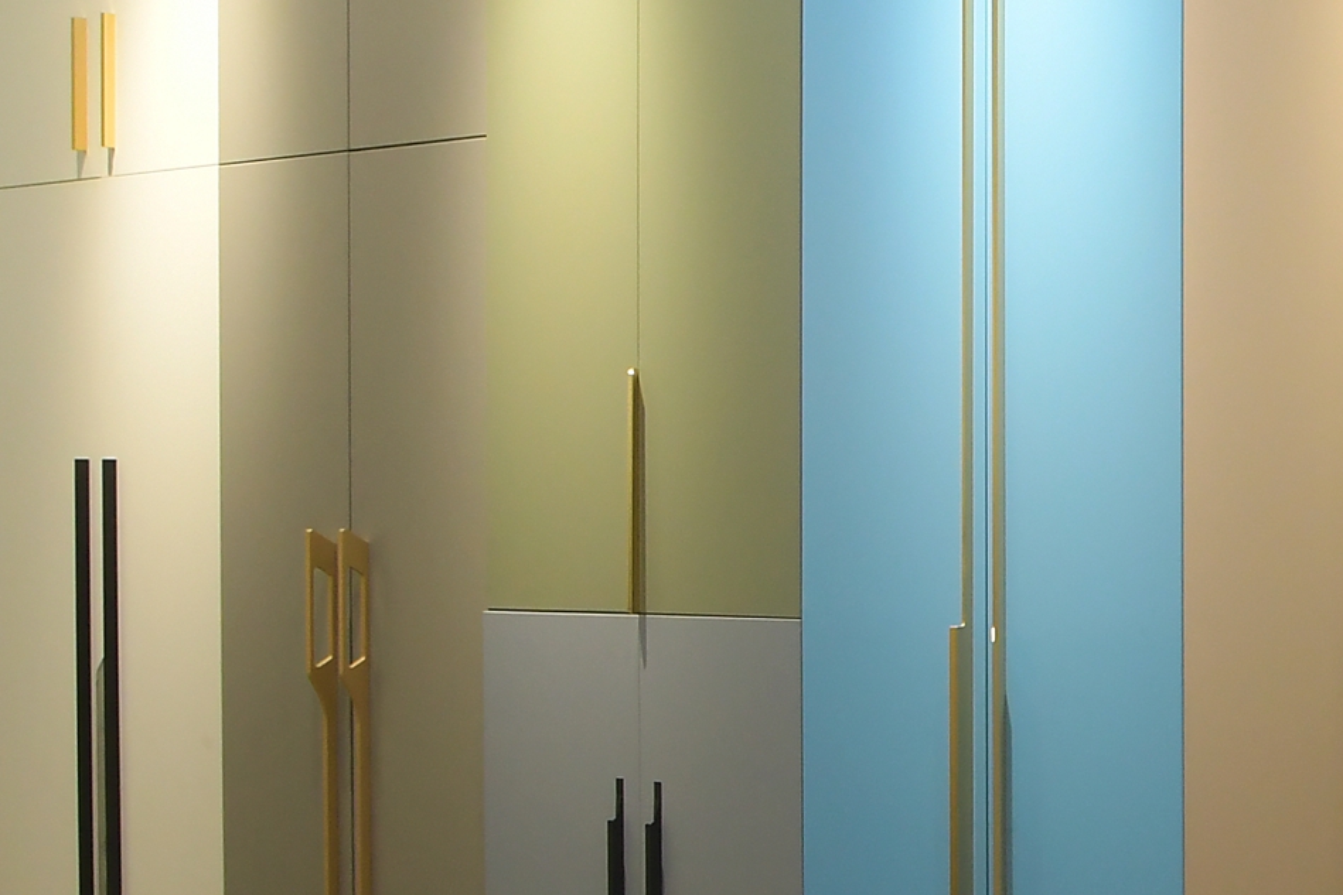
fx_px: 3283
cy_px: 424
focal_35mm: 88
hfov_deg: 21.0
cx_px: 1752
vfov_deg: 15.5
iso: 1250
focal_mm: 20
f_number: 11
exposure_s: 1/60
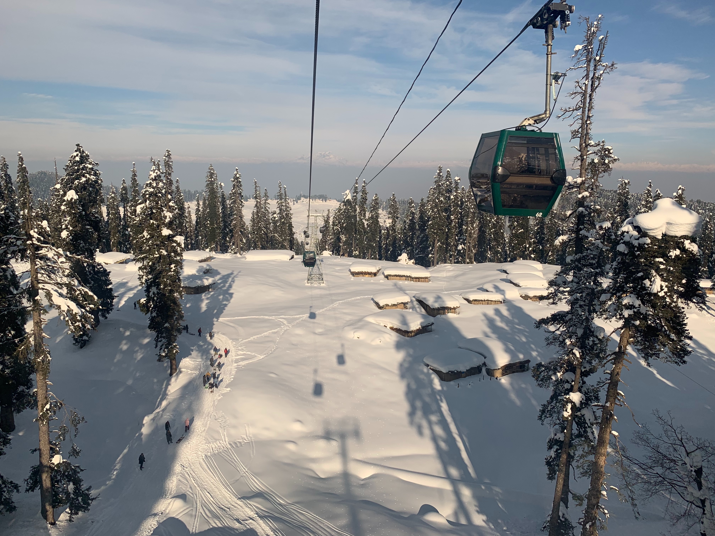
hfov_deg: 67.3
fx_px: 537
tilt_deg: -10.4
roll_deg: -0.8
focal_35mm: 26
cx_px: 358
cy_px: 268
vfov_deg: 53.1
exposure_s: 1/1812
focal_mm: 4.25
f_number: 1.8
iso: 25
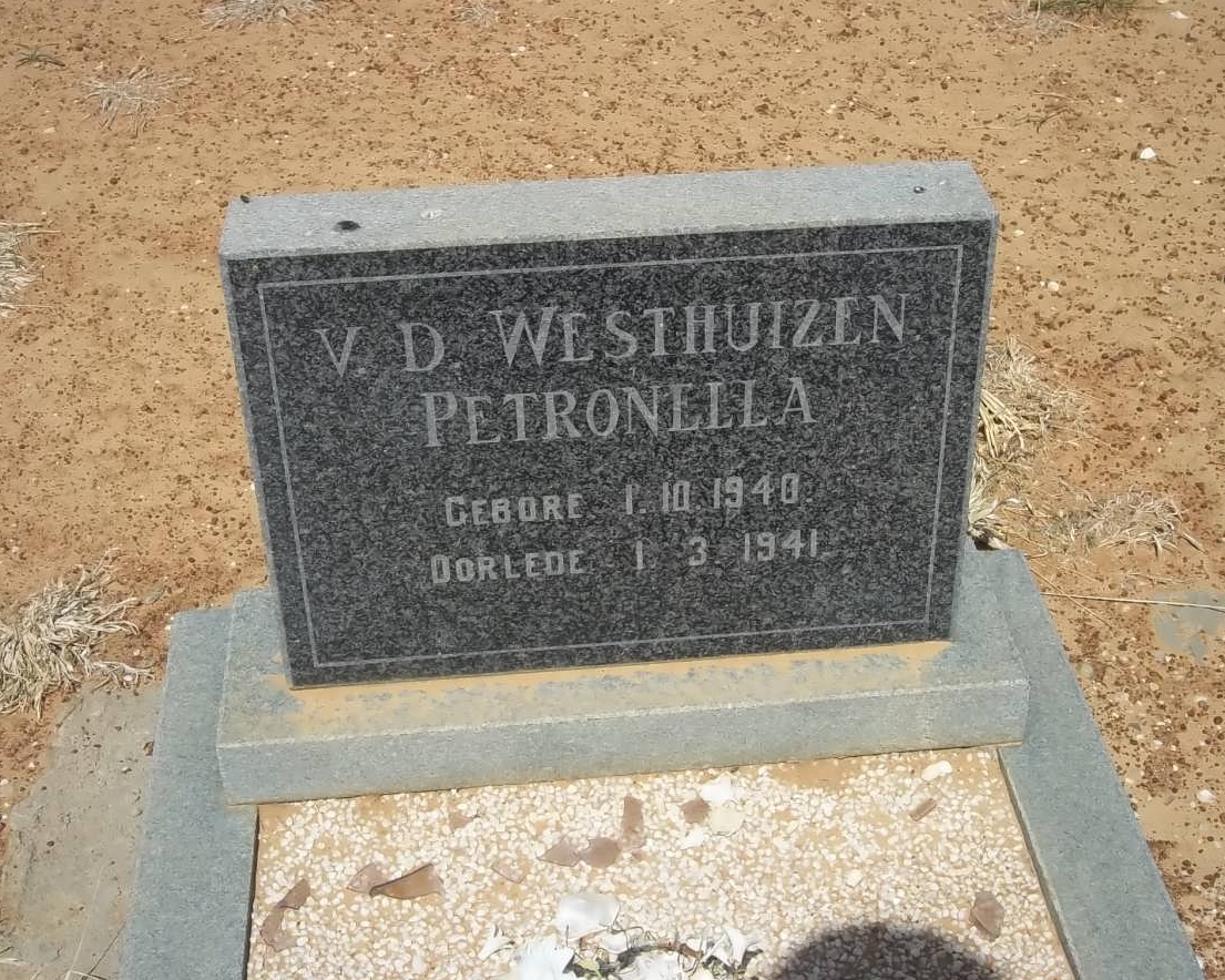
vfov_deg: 28.6
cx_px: 605
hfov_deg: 35.4
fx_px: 1922
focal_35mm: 53
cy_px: 488
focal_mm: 8.8
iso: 80
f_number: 7
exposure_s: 1/500
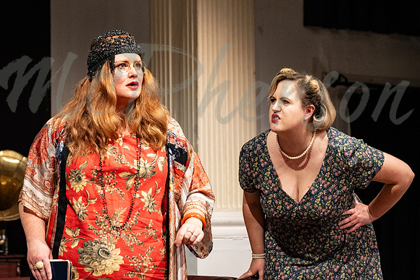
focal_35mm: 132
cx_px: 221
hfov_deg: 15.5
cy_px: 140
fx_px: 1541
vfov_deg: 10.4
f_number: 3.2
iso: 2000
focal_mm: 77.3
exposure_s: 1/250
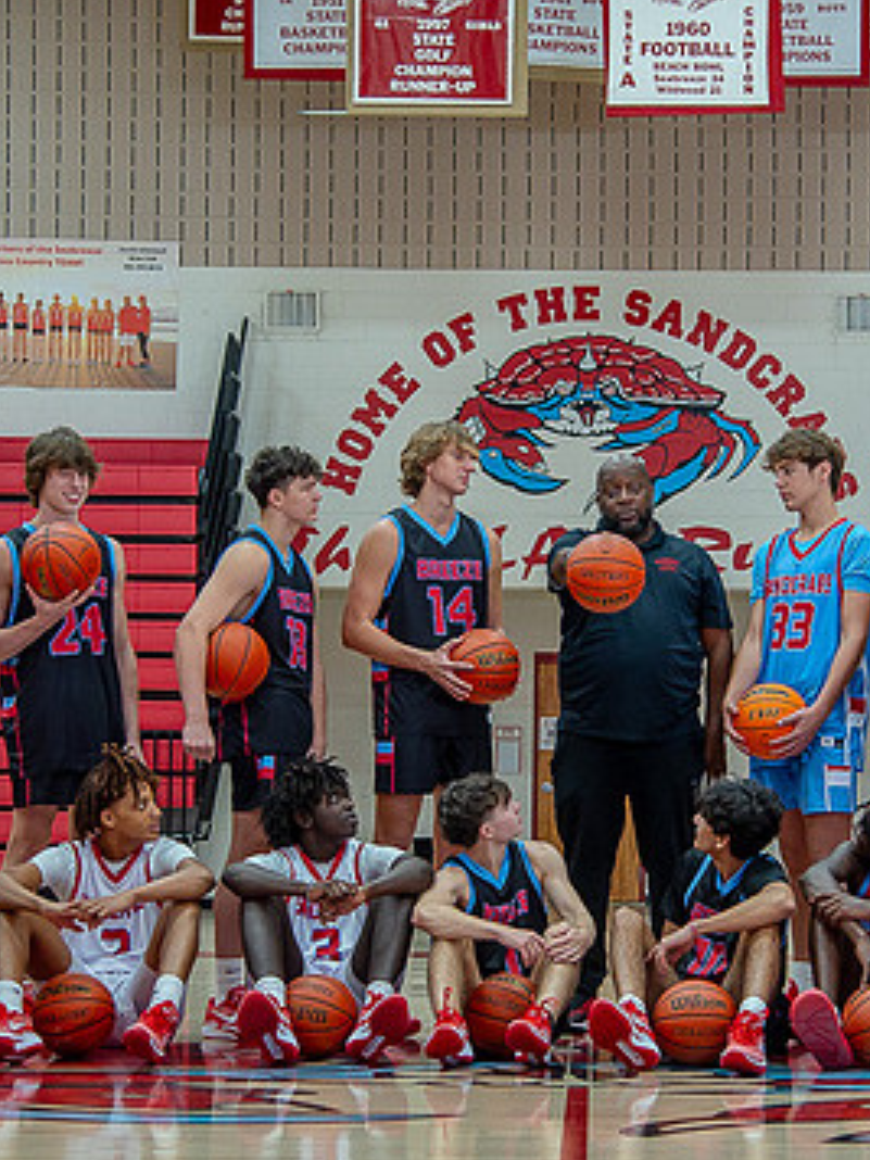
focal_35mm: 92
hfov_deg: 16.0
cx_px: 575
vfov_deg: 21.3
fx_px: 3083
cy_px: 665
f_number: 4
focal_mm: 52
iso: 800
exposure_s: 1/250
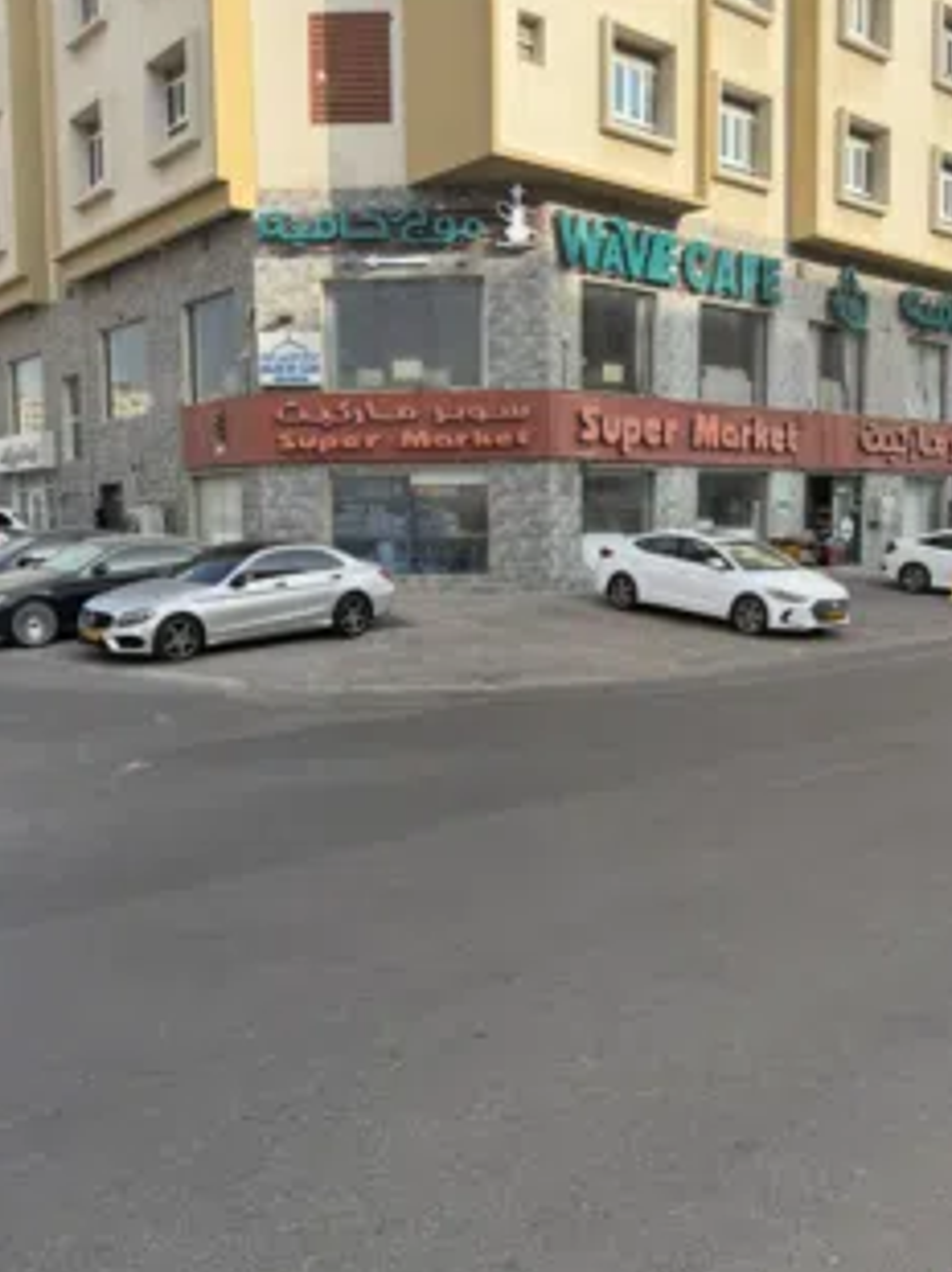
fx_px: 1138
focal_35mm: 31
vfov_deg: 58.4
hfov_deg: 45.4
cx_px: 497
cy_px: 611
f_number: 1.78
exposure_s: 1/2110
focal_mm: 6.76
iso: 80
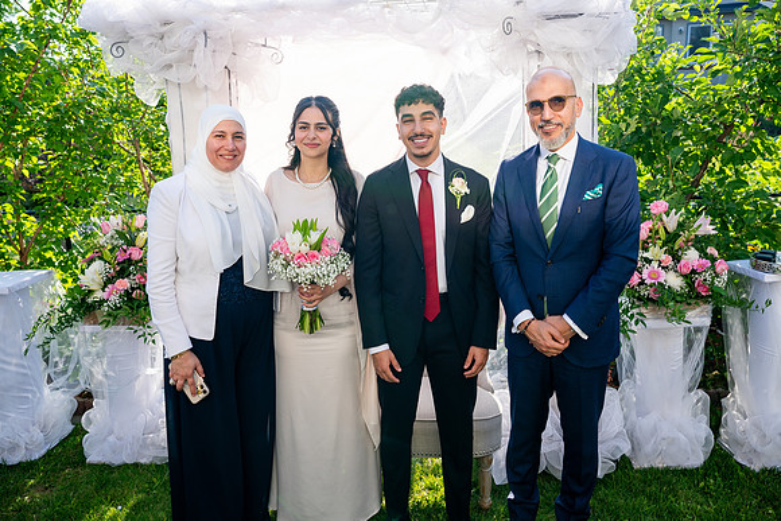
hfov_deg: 65.5
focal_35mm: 28
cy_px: 260
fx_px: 608
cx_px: 390
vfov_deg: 46.4
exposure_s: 1/640
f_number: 3.5
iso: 200
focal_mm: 28
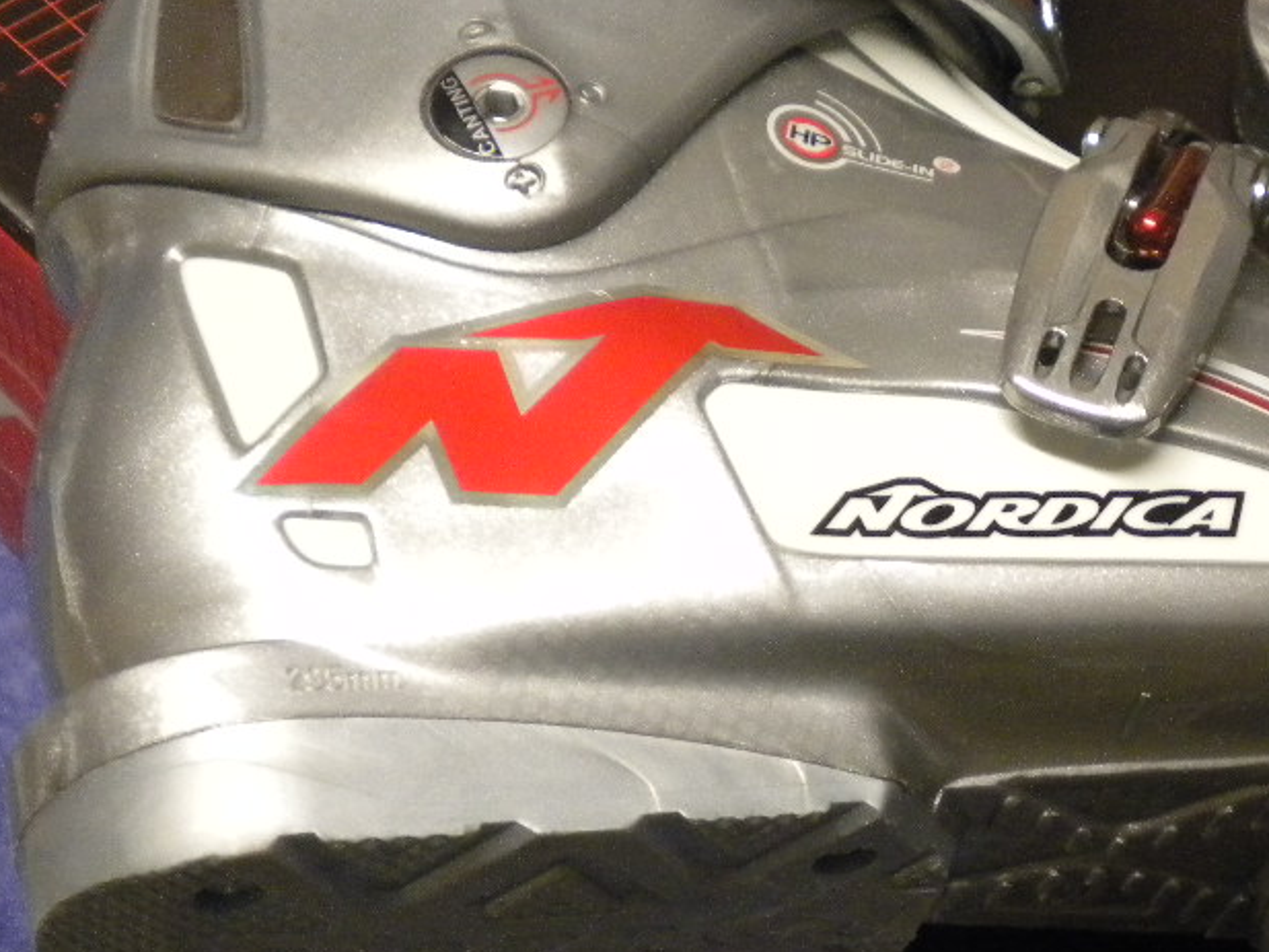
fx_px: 2493
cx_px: 977
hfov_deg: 28.1
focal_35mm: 68
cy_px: 718
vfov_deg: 21.4
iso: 800
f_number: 3.5
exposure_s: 1/40
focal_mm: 7.4
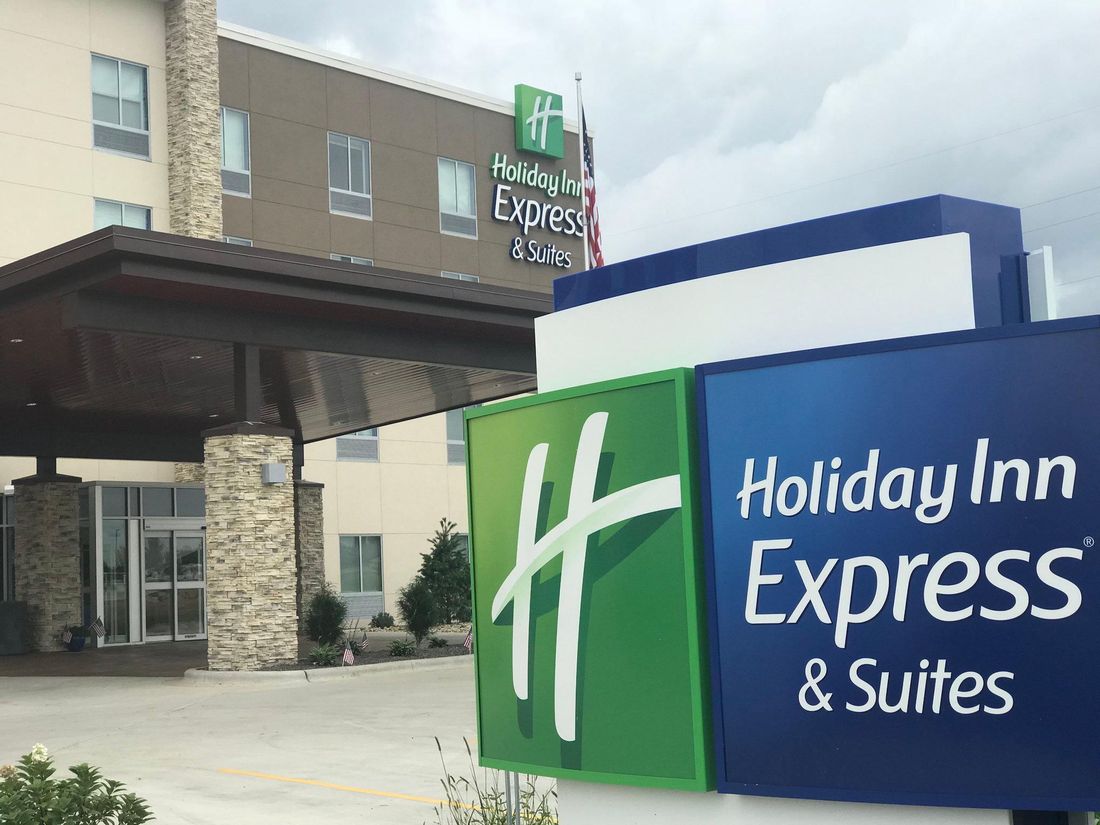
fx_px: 1811
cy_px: 412
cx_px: 550
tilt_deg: +5.0
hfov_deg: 33.8
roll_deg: +2.0
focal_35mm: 57
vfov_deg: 25.7
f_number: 2.8
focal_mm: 6.6
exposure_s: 1/709
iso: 20
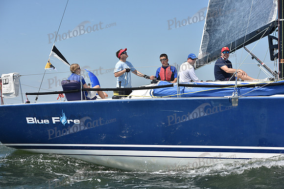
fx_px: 552
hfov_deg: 28.8
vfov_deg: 19.5
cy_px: 94
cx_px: 142
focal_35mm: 70
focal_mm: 70
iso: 250
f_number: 8
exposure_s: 1/1250
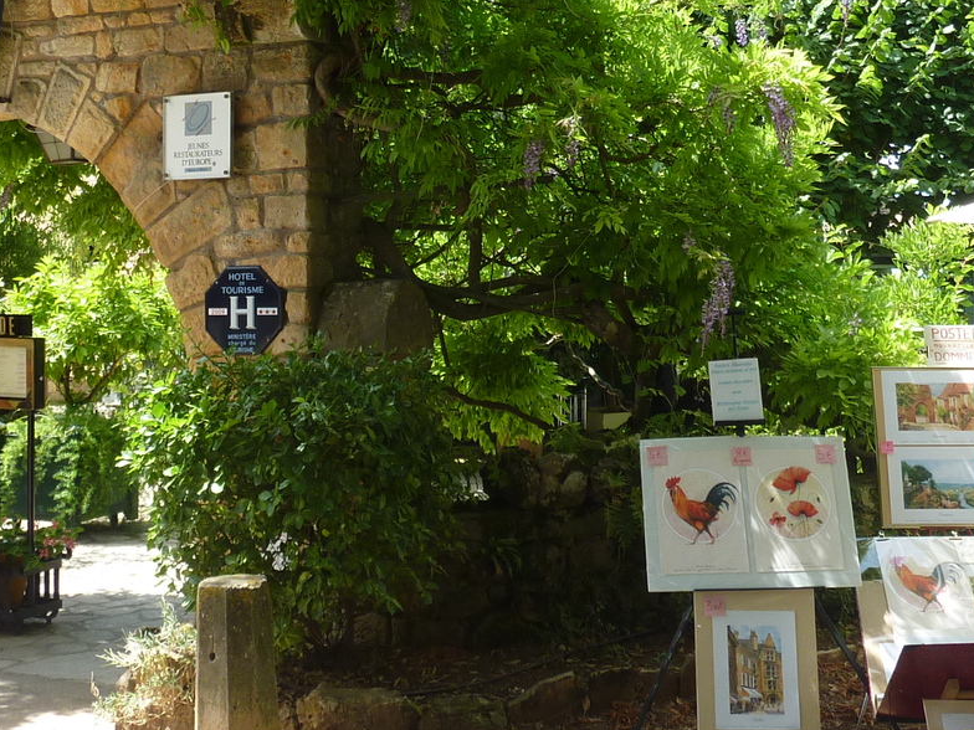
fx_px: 1435
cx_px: 511
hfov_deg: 37.5
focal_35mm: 51
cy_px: 266
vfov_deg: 28.4
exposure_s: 1/125
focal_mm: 4.1
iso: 80
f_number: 4
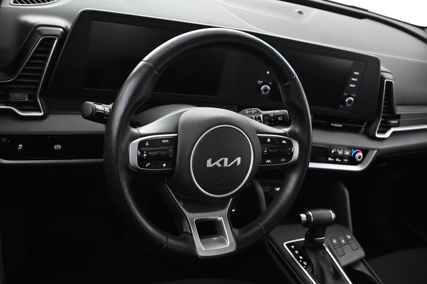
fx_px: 471
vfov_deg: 33.6
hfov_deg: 48.7
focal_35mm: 40
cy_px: 142
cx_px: 214
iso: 7200
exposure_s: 1/60
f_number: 4.5
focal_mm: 26.5
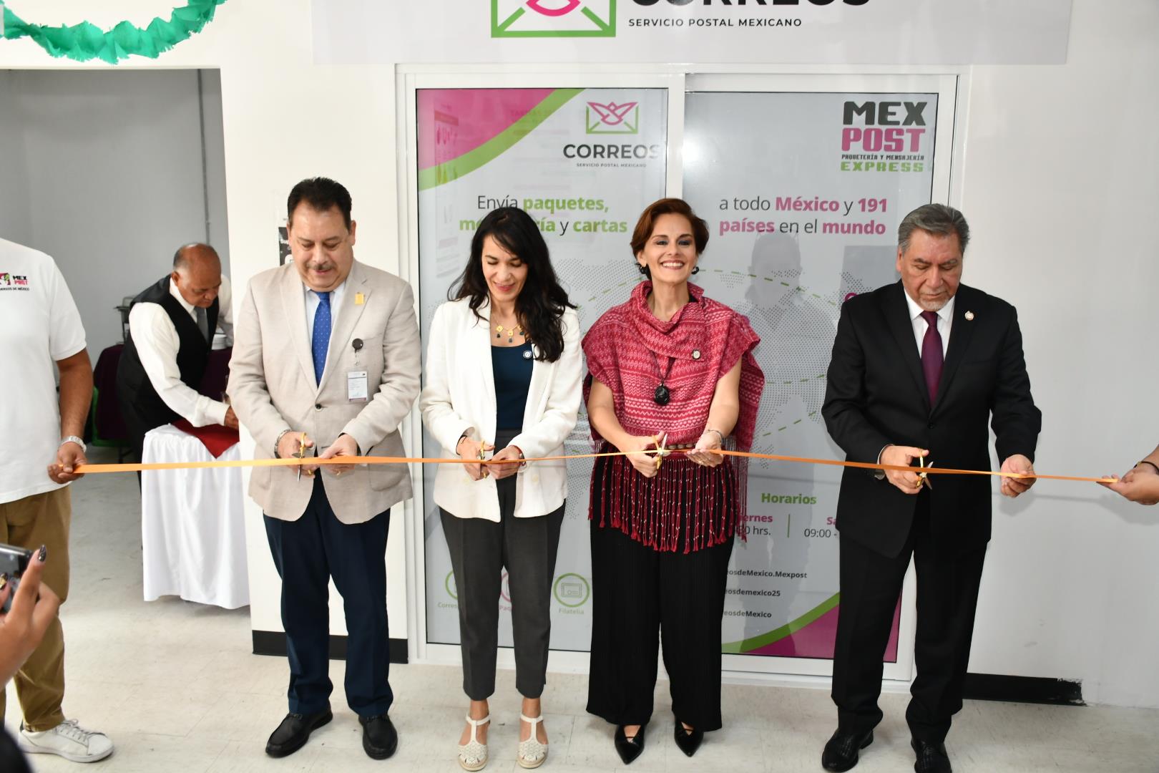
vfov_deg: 40.0
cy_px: 386
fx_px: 1062
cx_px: 580
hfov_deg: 57.2
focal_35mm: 33
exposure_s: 1/60
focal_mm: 22
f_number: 4
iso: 640
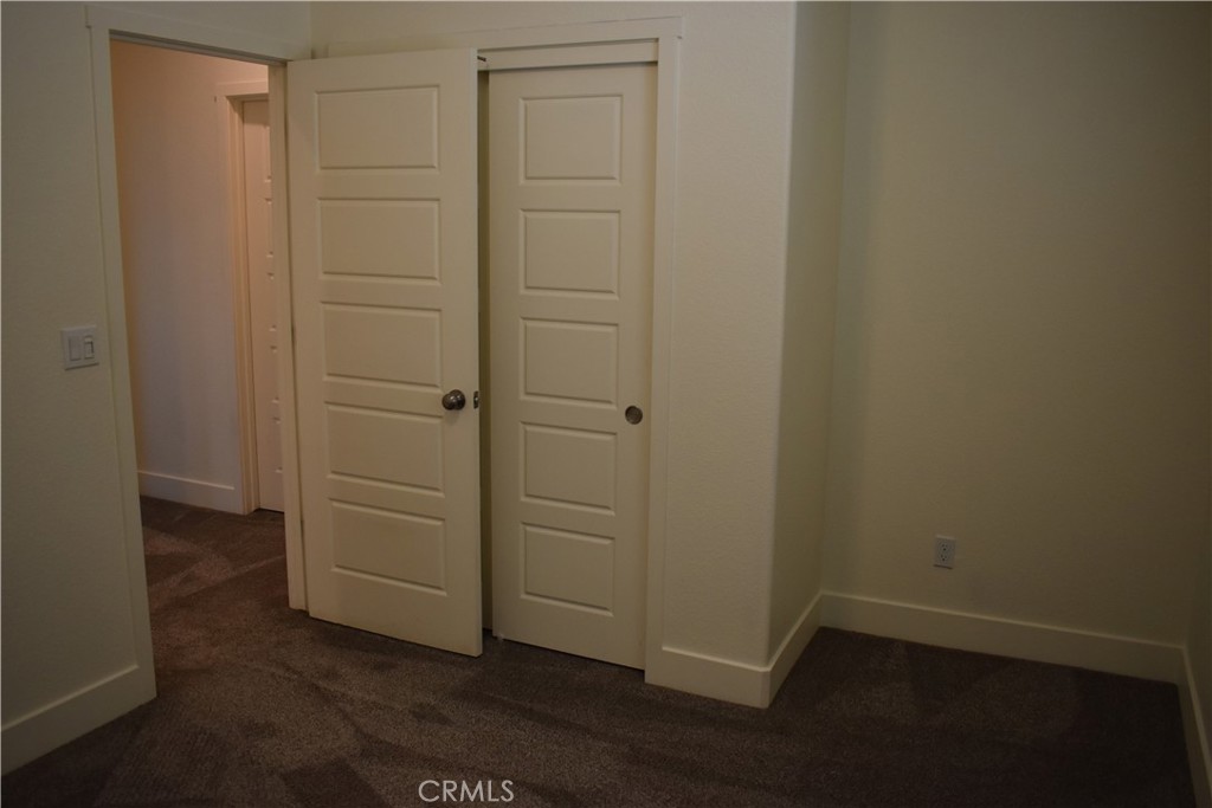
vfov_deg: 43.6
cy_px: 404
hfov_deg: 61.9
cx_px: 606
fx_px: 1010
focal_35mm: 30
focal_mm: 20
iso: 800
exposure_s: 1/200
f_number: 3.5
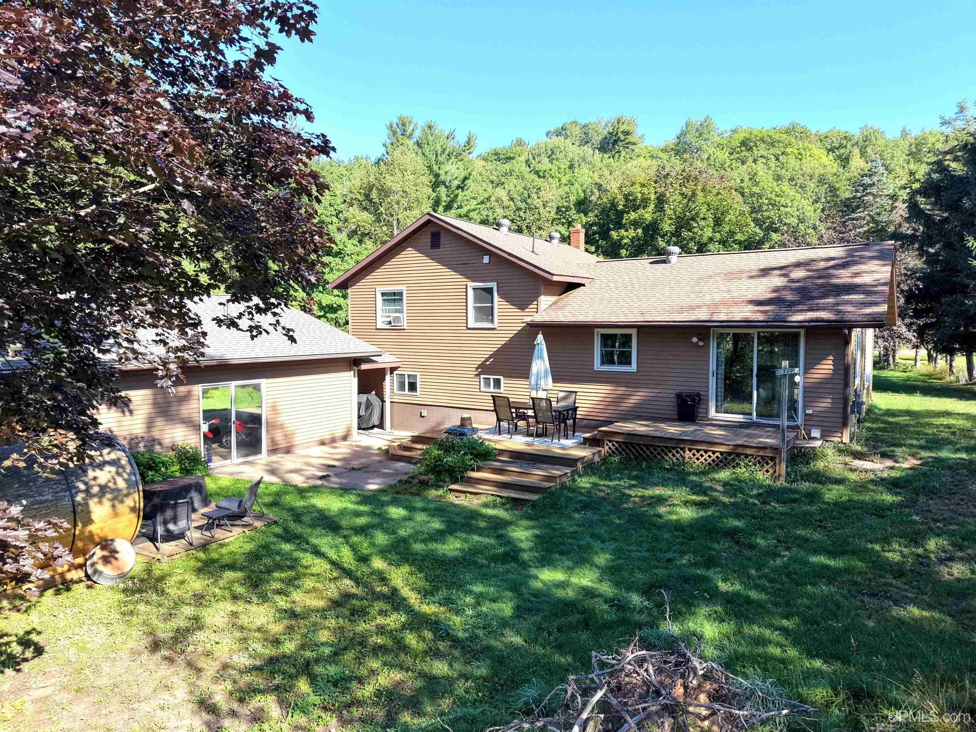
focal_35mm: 24
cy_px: 366
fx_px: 677
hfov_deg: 71.6
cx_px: 488
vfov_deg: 56.8
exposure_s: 1/2500
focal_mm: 8.67
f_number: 1.8
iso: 340
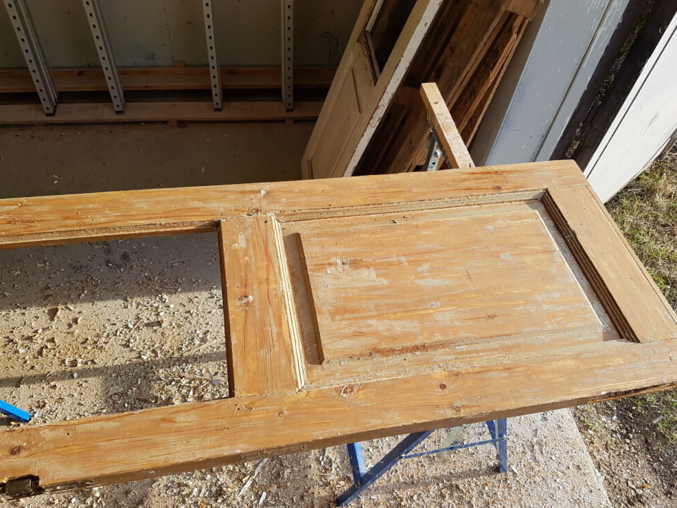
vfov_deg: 51.4
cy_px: 253
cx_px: 349
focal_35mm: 27
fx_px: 528
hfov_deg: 65.3
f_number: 1.7
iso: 50
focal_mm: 4.2
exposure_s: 1/412
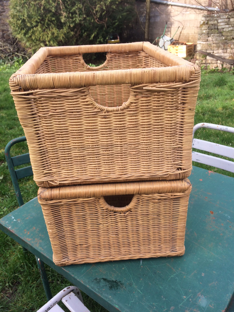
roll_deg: +3.0
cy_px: 156
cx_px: 117
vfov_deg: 61.7
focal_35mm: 29
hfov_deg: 48.2
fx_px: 261
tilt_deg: -21.8
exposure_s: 1/263
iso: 32
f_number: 2.2
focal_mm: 4.15
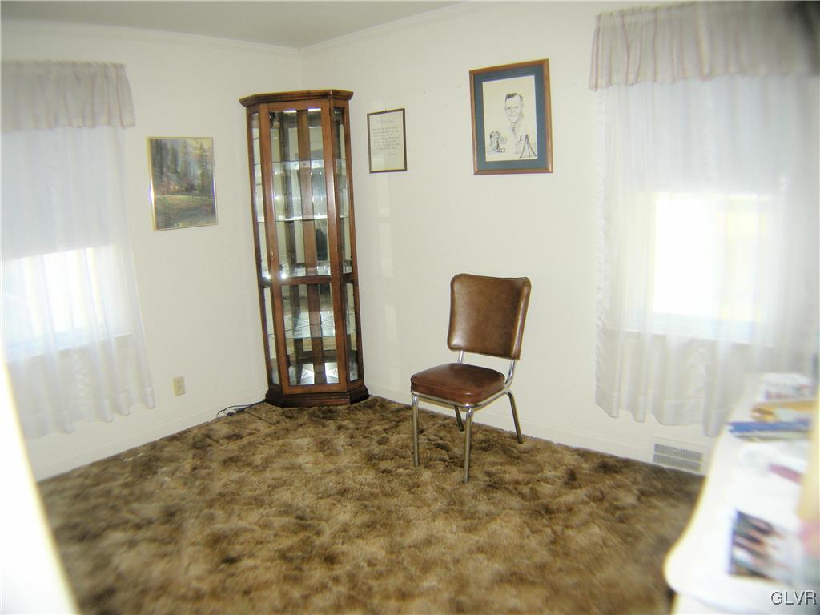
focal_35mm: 36
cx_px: 410
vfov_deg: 39.7
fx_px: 853
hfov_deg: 51.4
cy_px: 308
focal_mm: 7.5
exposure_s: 1/60
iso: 64
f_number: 2.7
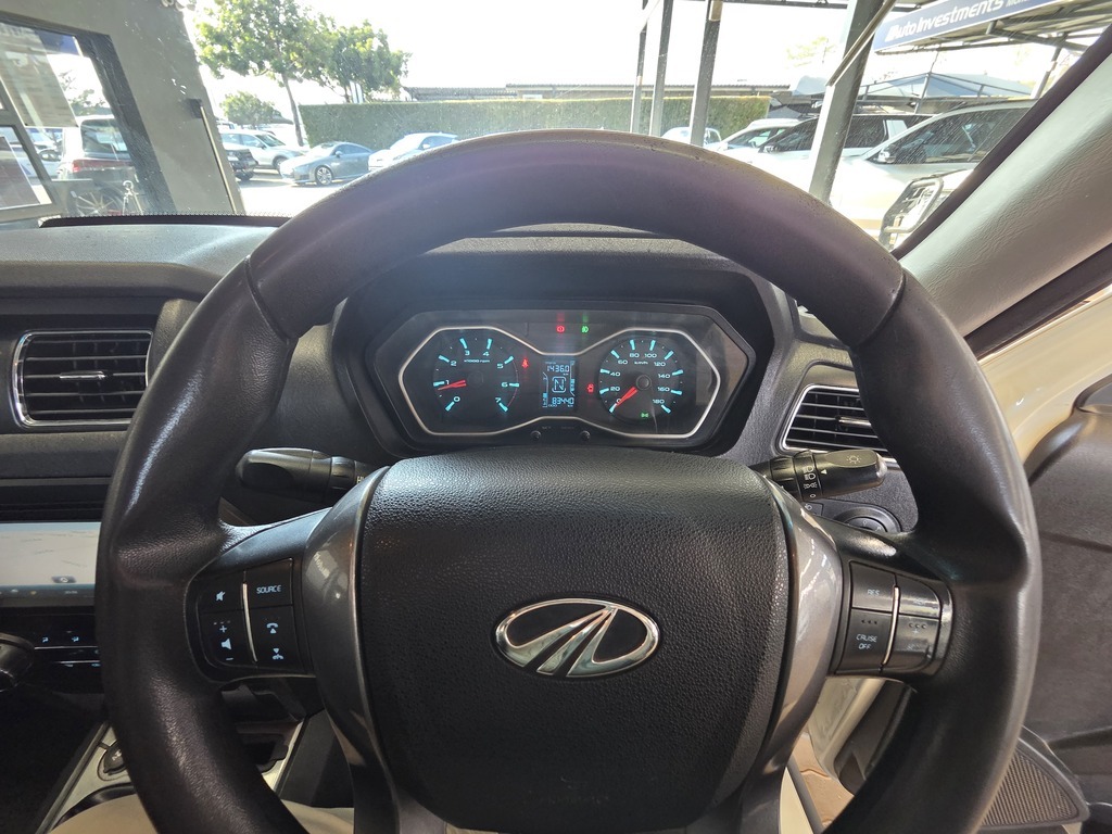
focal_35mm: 13
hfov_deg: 106.2
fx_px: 418
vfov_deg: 89.9
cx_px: 556
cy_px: 417
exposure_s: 1/50
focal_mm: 2.2
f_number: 2.2
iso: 250
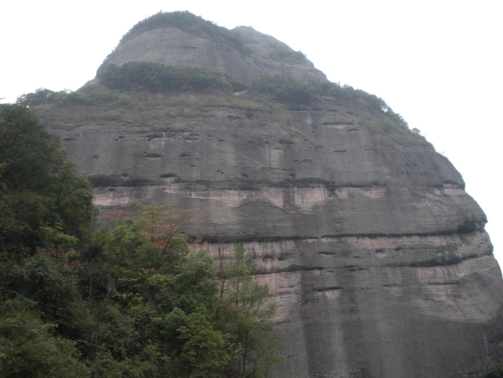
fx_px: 523
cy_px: 189
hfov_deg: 51.4
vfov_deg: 39.7
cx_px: 252
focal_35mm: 36
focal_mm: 6.3
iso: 64
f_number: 3.5
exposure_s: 1/106
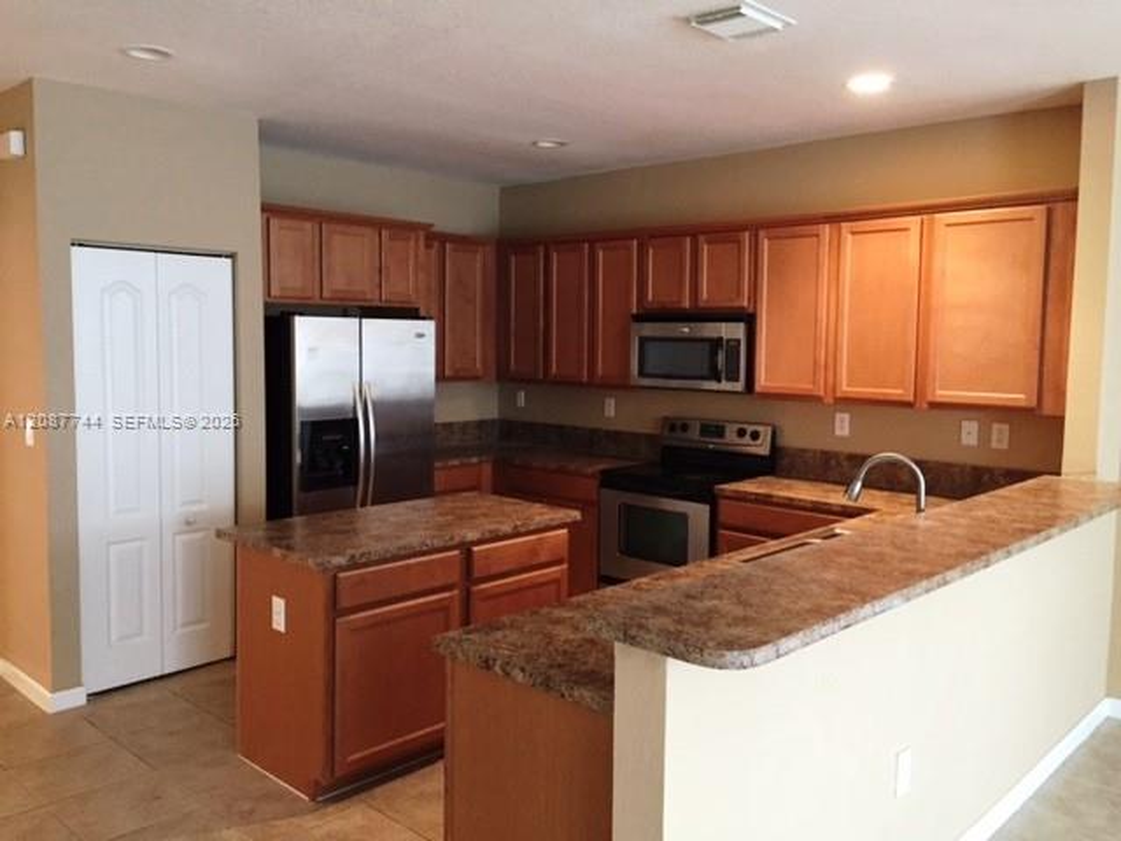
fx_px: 939
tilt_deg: -3.8
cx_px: 560
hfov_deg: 61.7
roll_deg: -1.1
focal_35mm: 29
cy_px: 420
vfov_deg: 48.2
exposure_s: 1/17
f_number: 2.2
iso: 250
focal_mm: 4.15
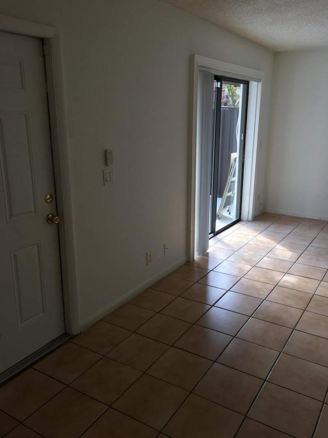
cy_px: 219
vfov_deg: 61.6
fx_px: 366
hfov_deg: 48.2
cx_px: 164
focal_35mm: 29
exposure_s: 1/60
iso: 32
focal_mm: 4.15
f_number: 2.2
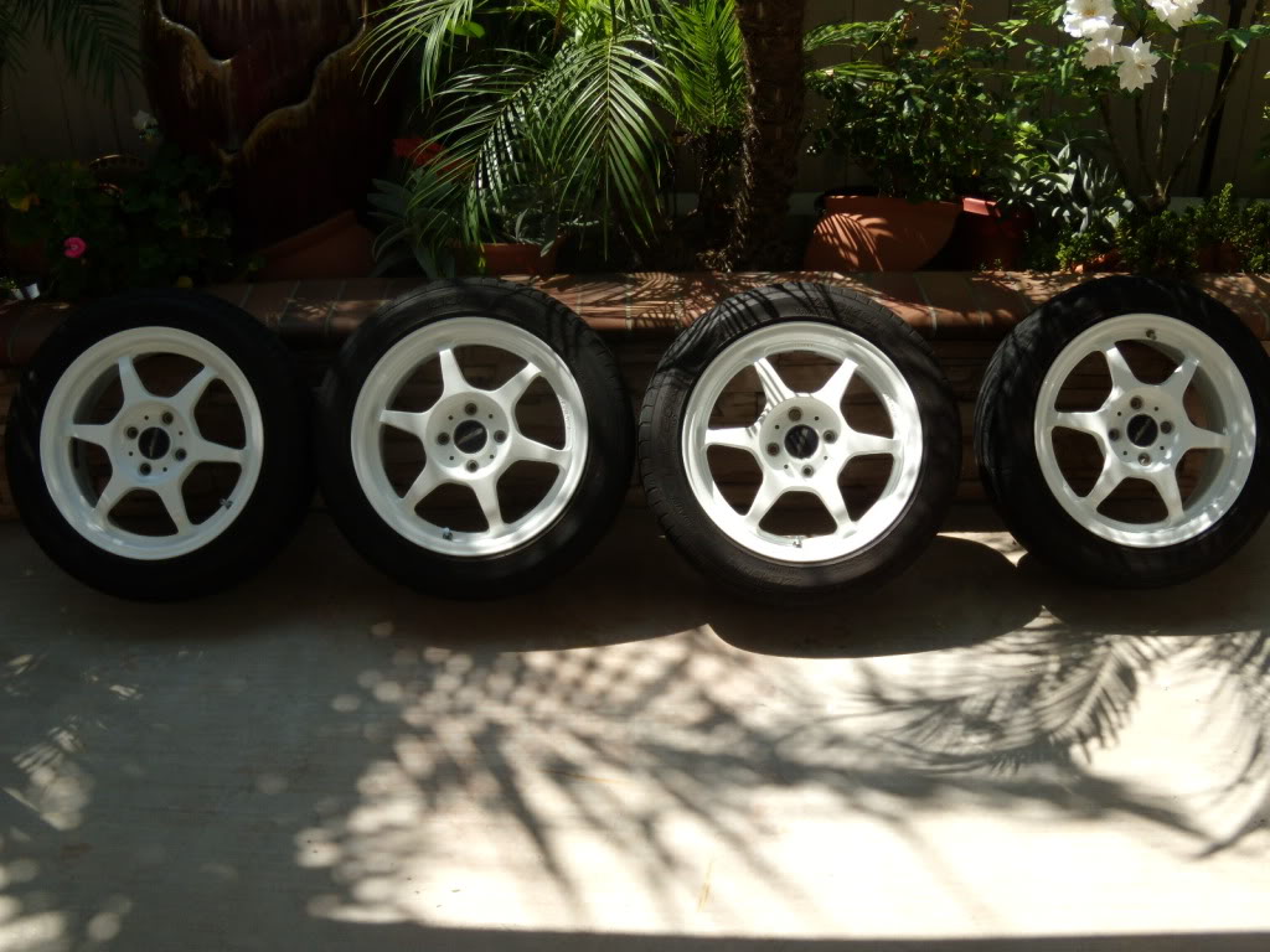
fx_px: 1321
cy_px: 476
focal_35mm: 36
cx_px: 635
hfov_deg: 51.4
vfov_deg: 39.7
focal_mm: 6.4
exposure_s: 1/400
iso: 80
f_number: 3.6
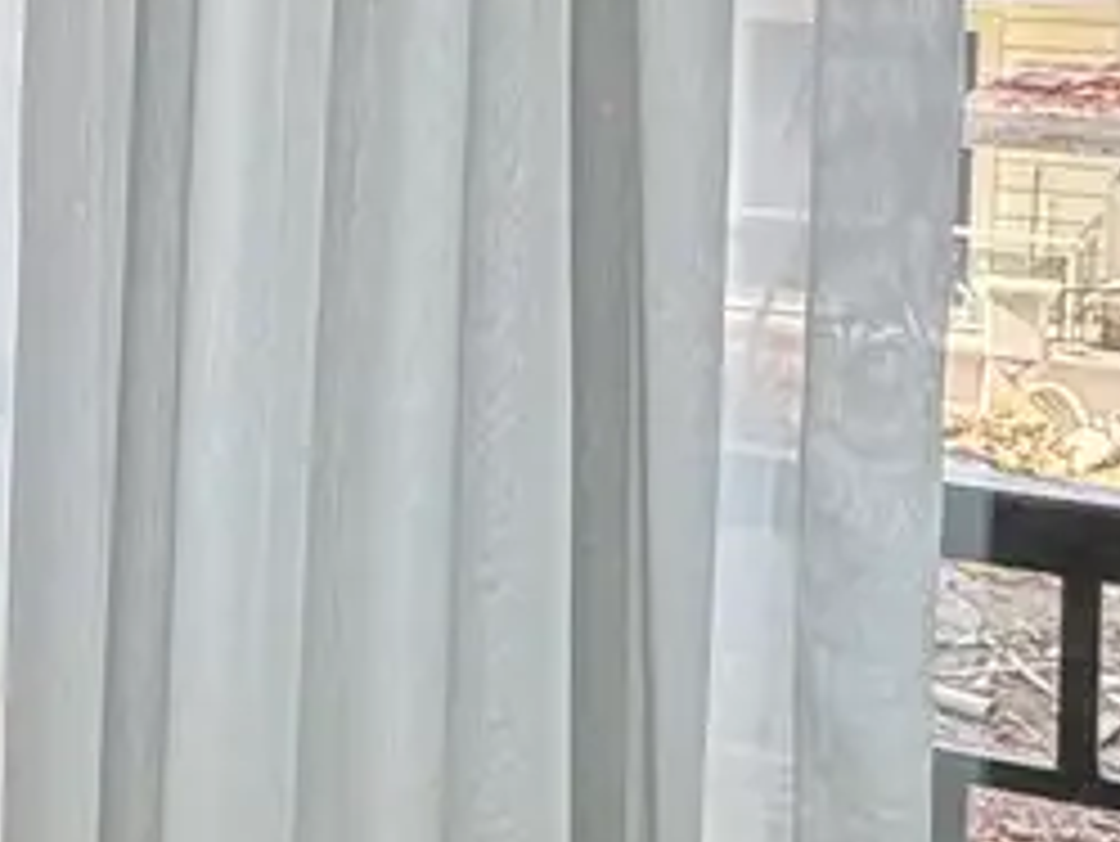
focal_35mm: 90
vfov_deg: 15.9
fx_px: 2913
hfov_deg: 16.1
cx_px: -1201
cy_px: -95
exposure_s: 1/142
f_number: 2.2
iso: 40
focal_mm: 2.22
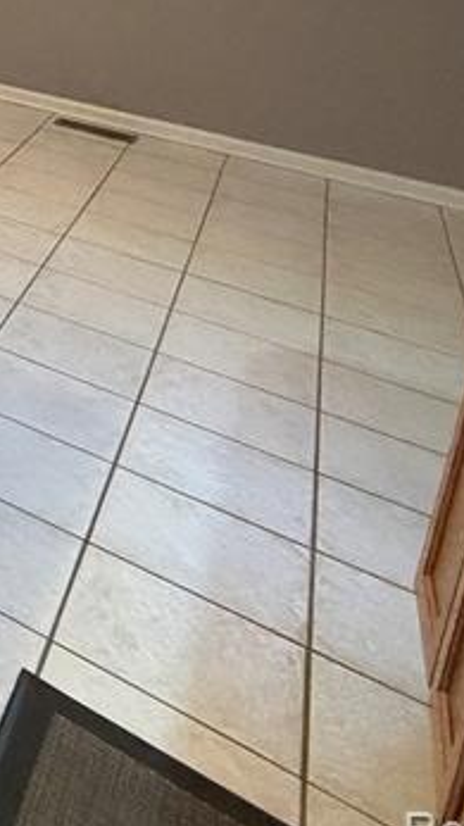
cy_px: -45
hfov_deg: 16.3
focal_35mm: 45
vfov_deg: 38.9
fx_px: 985
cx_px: -573
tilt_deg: -9.5
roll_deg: -3.6
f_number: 2.2
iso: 500
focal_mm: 2.22
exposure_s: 1/60
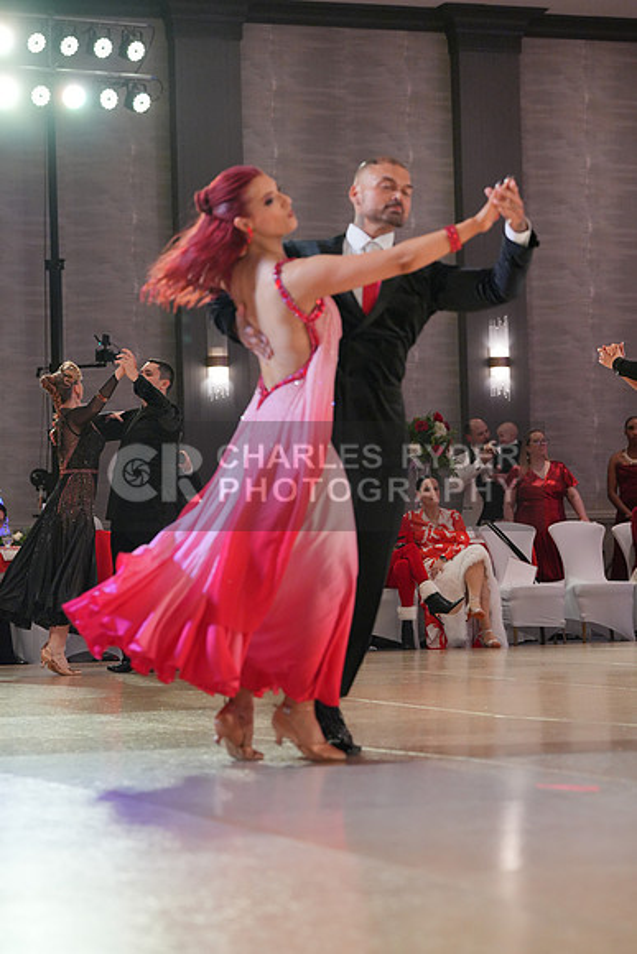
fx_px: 2546
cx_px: 318
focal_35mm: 96
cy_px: 477
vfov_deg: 21.2
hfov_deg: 14.3
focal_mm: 96
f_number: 4
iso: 4000
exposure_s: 1/400
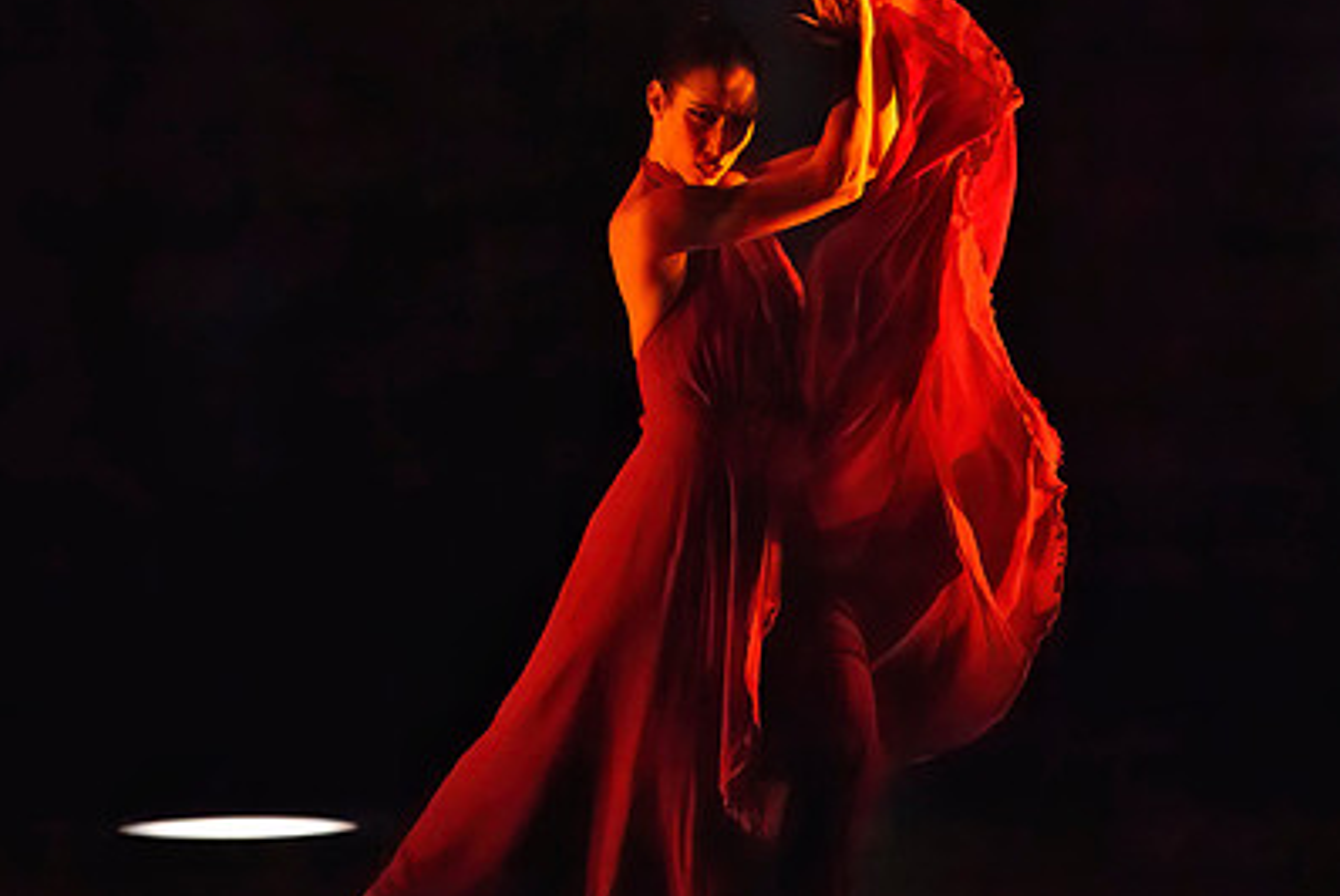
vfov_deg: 2.3
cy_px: 545
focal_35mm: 592
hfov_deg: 3.5
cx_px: 643
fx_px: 22051
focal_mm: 361
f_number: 5.6
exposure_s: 1/400
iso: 25600
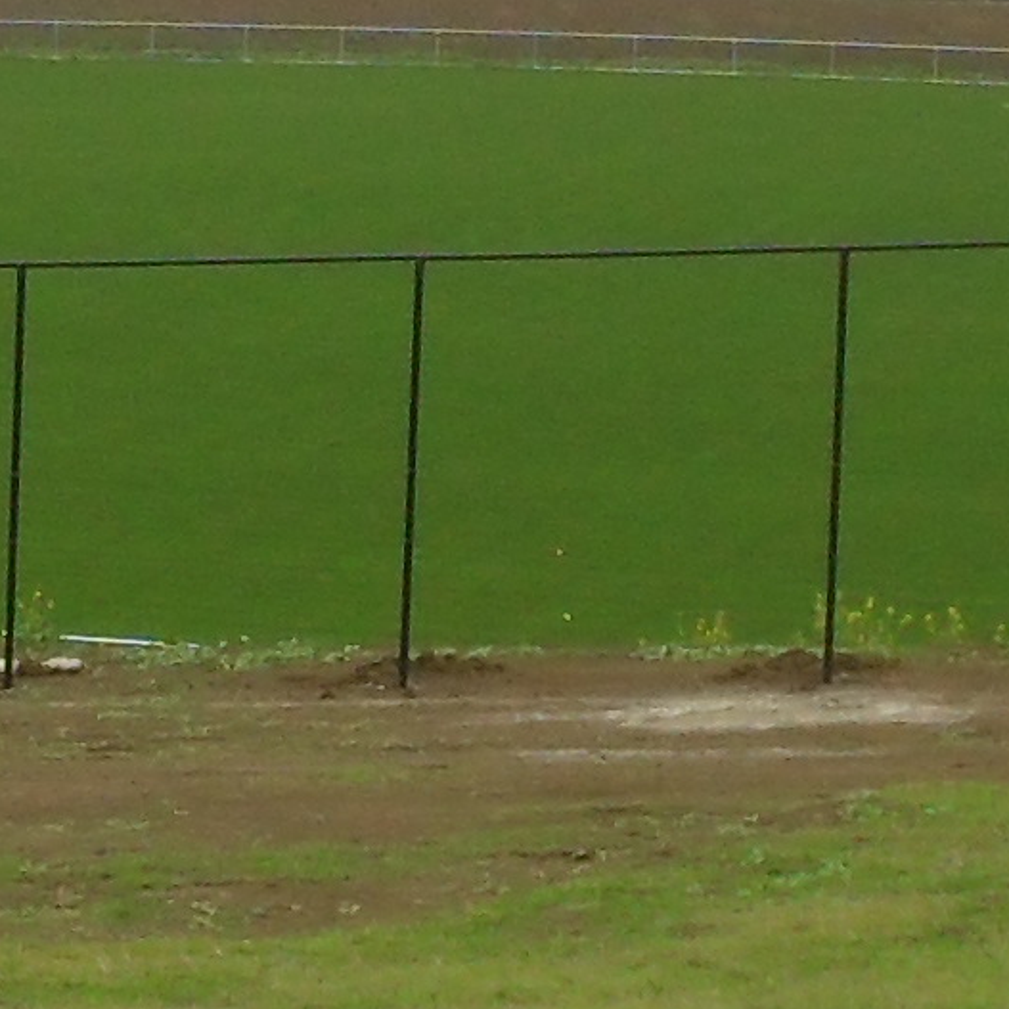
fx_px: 7750
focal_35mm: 235
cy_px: 728
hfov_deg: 7.4
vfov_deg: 7.4
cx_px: 1206
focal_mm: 6.3
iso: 100
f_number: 3.2
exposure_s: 1/180
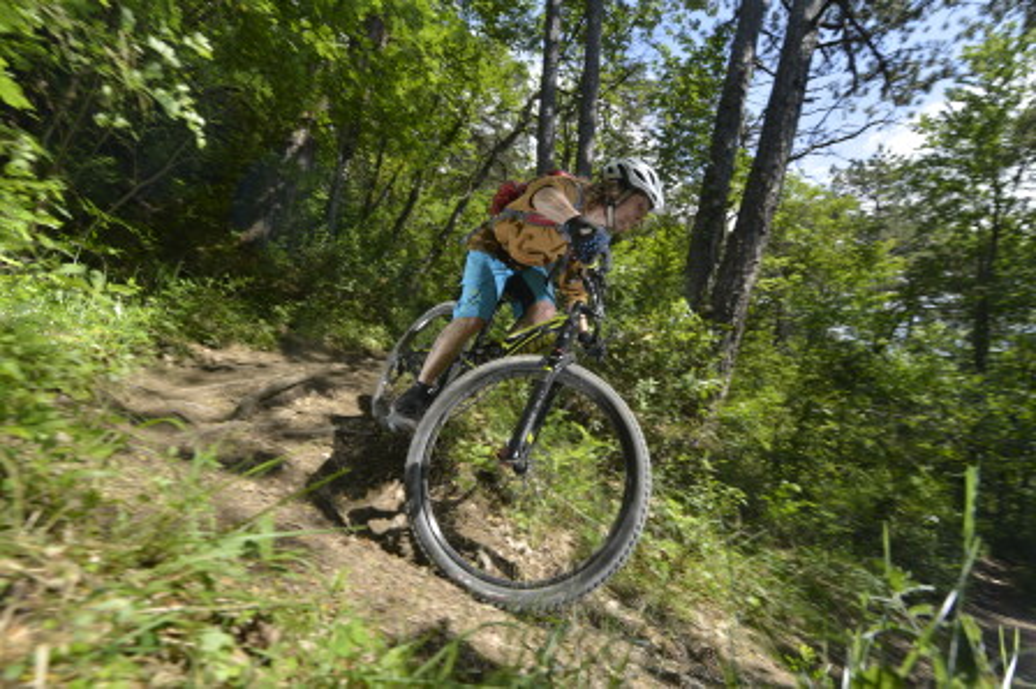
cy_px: 344
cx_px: 518
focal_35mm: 14
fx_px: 403
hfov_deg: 104.3
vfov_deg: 81.1
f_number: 6.3
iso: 100
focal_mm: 14
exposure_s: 1/200
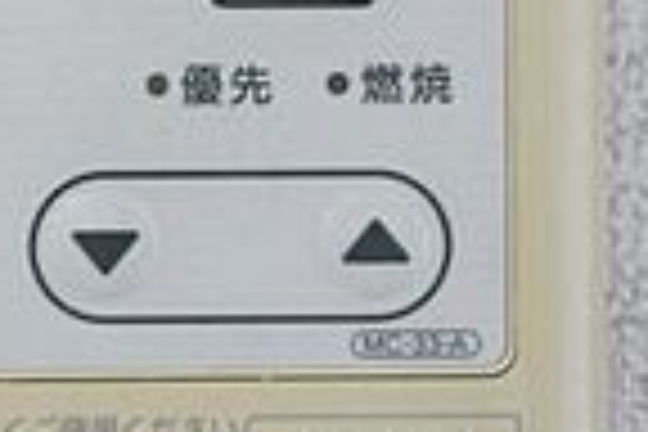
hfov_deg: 12.8
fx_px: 2880
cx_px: 117
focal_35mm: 160
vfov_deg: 8.6
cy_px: 90
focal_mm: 24
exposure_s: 1/40
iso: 160
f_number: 4.5
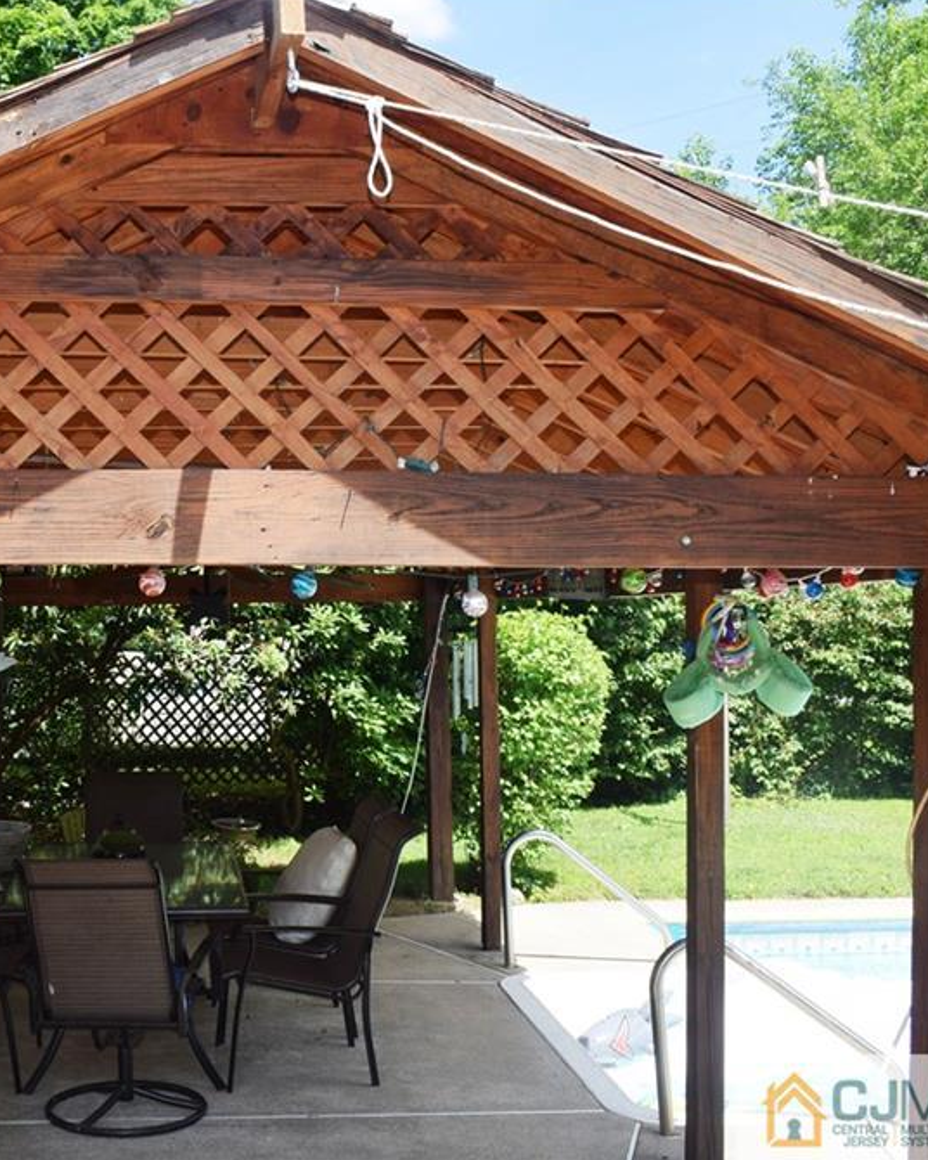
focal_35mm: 43
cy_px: 573
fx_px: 1476
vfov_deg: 42.9
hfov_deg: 34.0
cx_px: 203
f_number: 8
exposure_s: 1/200
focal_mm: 20
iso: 100
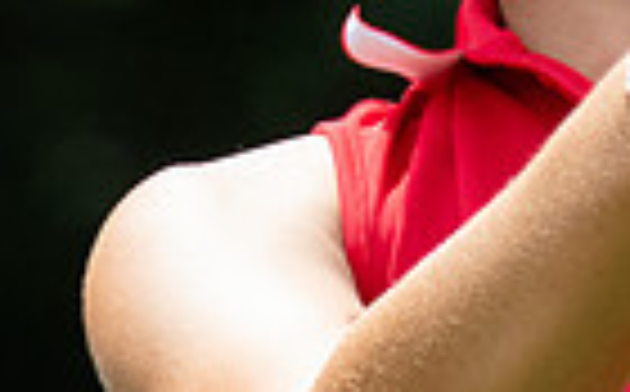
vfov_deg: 0.4
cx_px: 216
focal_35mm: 3170
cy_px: -426
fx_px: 54340
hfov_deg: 0.7
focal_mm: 500
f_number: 6.3
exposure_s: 1/2000
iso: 1000
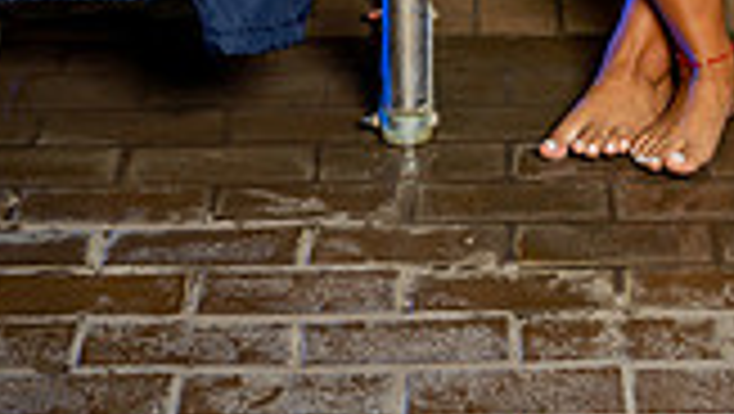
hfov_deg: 13.5
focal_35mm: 159
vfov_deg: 7.2
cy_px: -558
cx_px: 531
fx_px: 3097
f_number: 5
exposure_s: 1/250
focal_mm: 55
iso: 80
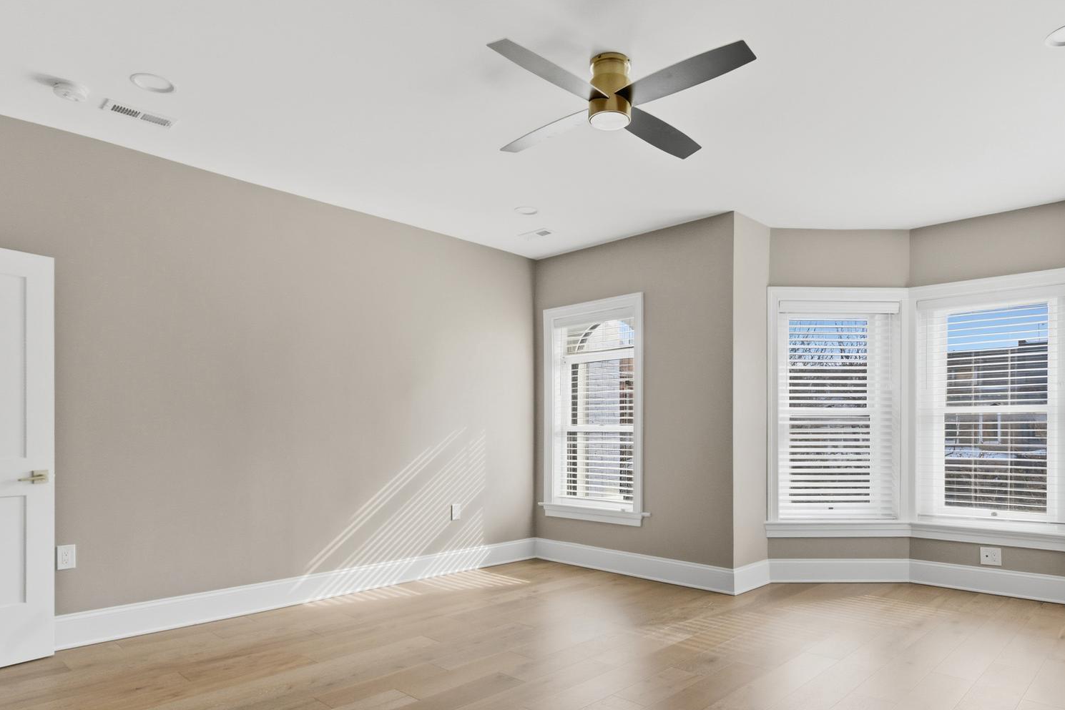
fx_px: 651
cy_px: 432
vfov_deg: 56.7
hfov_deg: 78.5
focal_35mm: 22
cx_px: 560
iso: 500
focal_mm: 16
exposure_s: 1/1000
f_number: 8
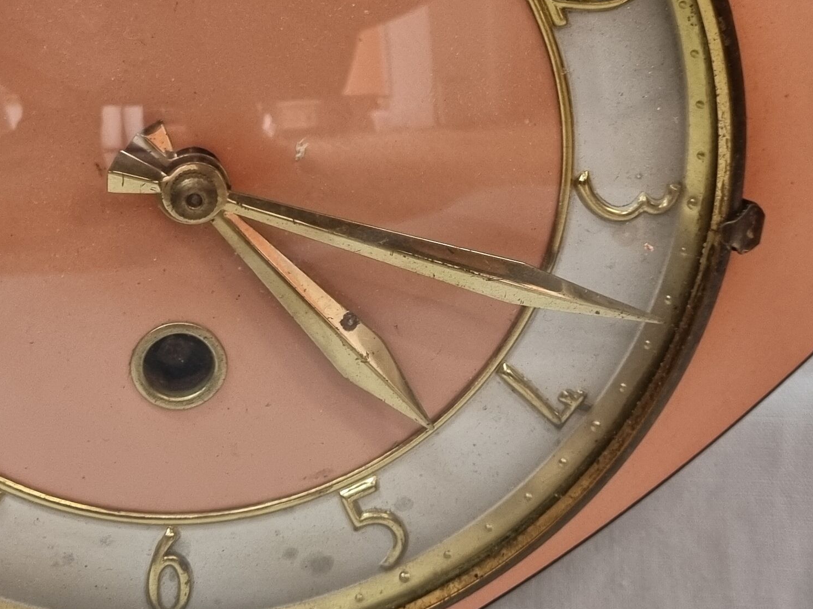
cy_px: 188
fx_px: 1667
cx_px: 367
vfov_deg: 20.6
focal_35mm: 71
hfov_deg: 27.4
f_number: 1.8
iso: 200
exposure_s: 1/50
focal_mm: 5.4
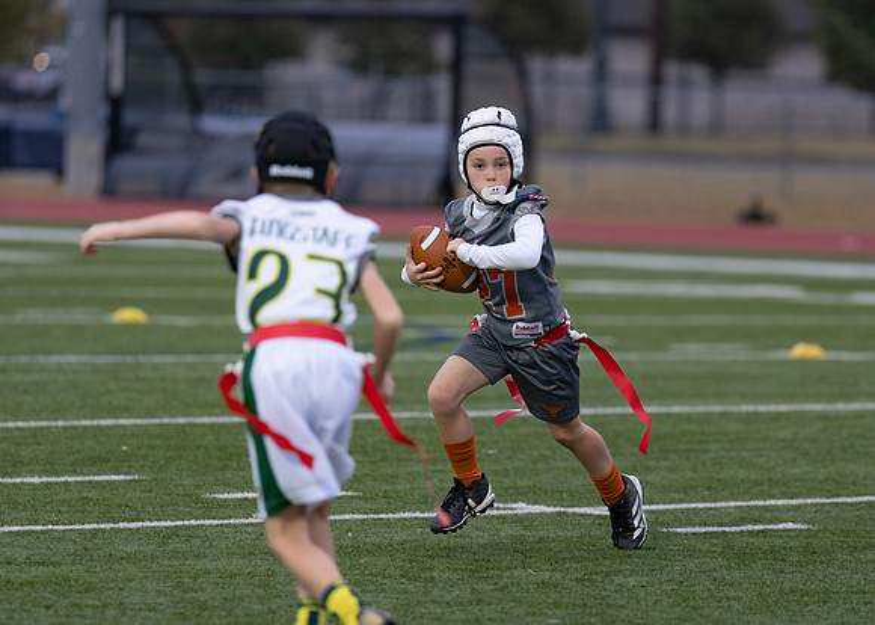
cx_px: 535
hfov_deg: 6.2
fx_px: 8121
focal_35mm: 327
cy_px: 312
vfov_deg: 4.4
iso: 800
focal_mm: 200
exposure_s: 1/1000
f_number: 2.8
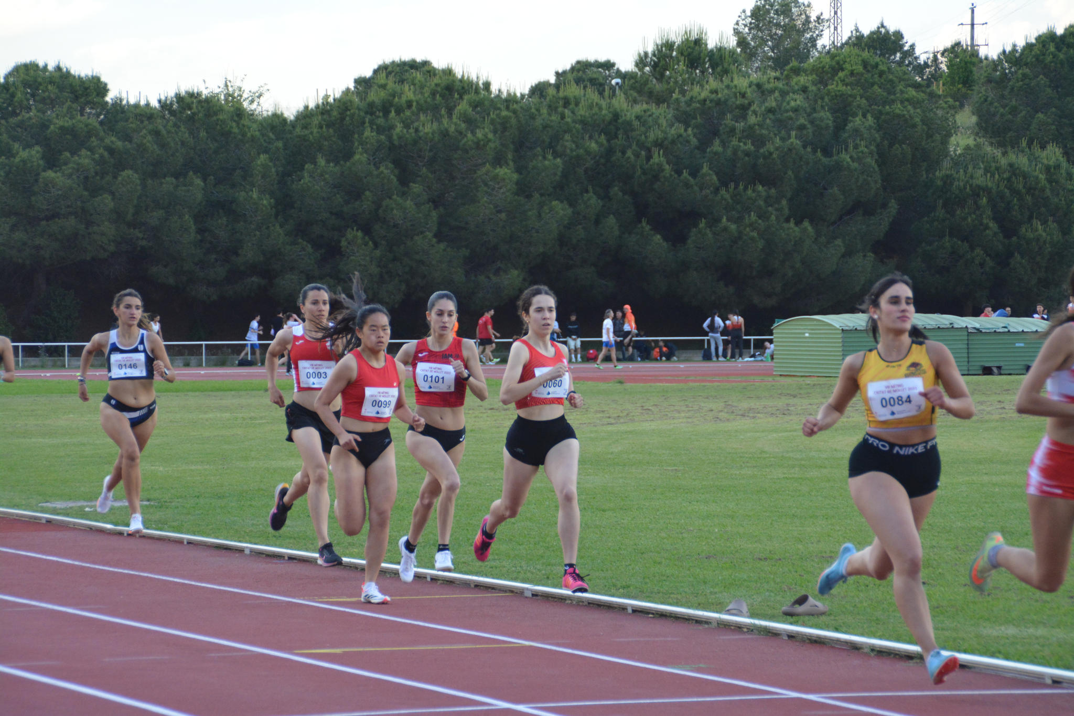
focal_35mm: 150
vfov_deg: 9.1
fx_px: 4474
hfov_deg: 13.7
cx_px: 537
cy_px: 358
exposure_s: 1/500
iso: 1400
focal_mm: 100
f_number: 5.6
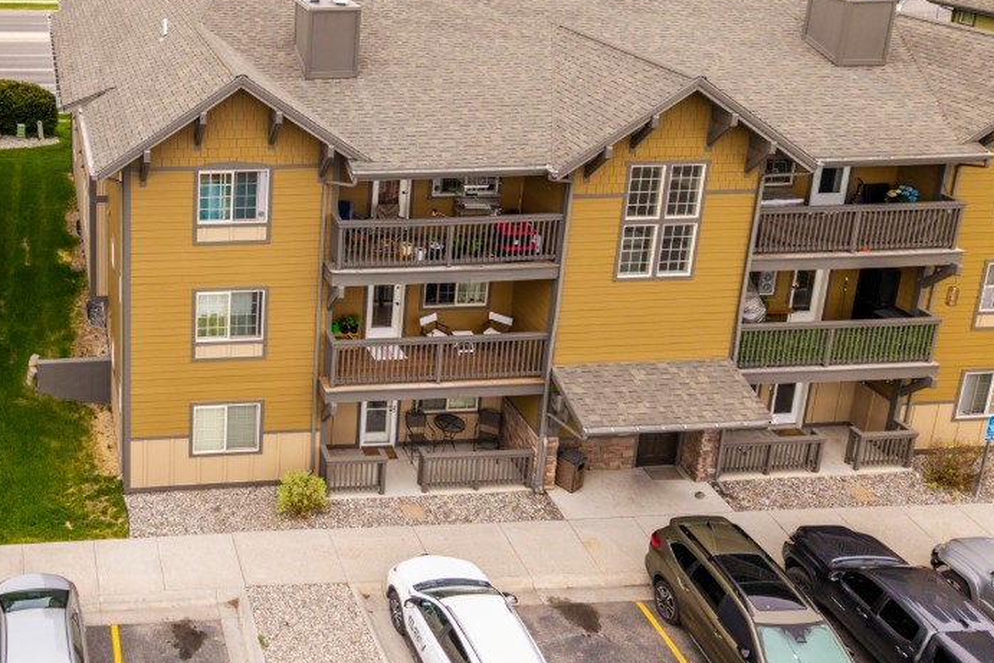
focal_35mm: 37
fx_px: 1022
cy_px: 305
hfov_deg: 50.6
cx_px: 308
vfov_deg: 35.9
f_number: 1.8
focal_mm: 8.67
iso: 160
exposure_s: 1/50
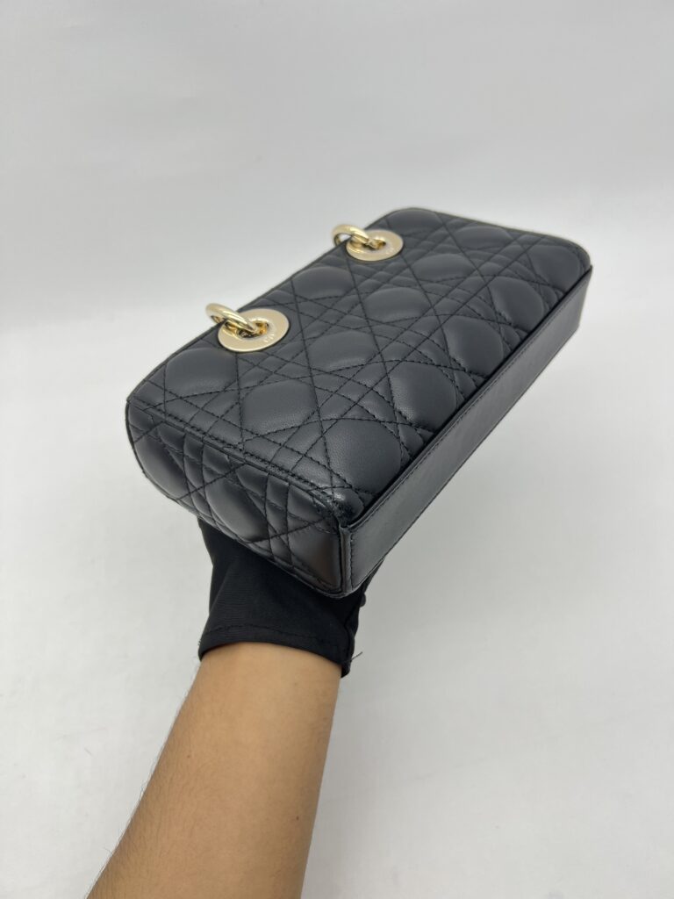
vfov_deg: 67.3
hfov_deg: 53.1
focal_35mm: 26
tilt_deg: -45.8
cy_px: 450
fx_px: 675
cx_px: 337
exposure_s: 1/100
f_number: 1.5
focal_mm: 5.7
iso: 40
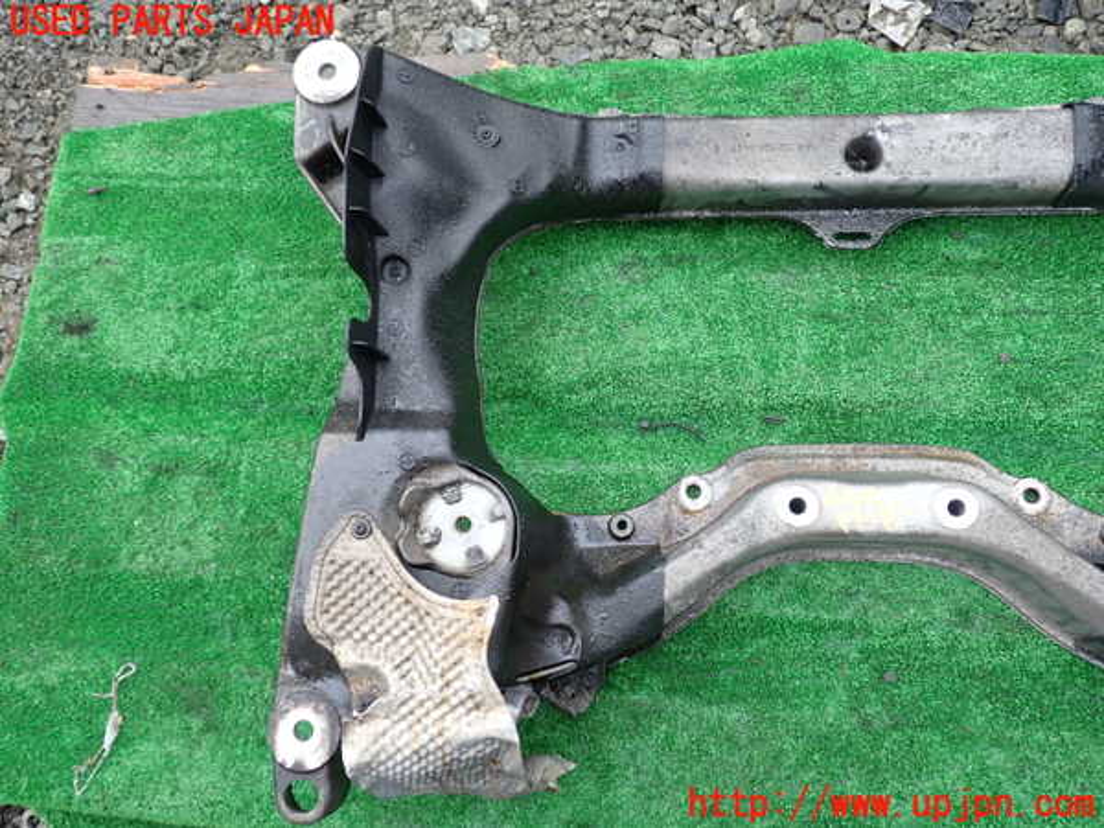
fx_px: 957
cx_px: 552
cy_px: 414
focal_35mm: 30
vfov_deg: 46.8
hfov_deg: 60.0
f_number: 2.3
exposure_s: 1/100
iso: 100
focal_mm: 5.4
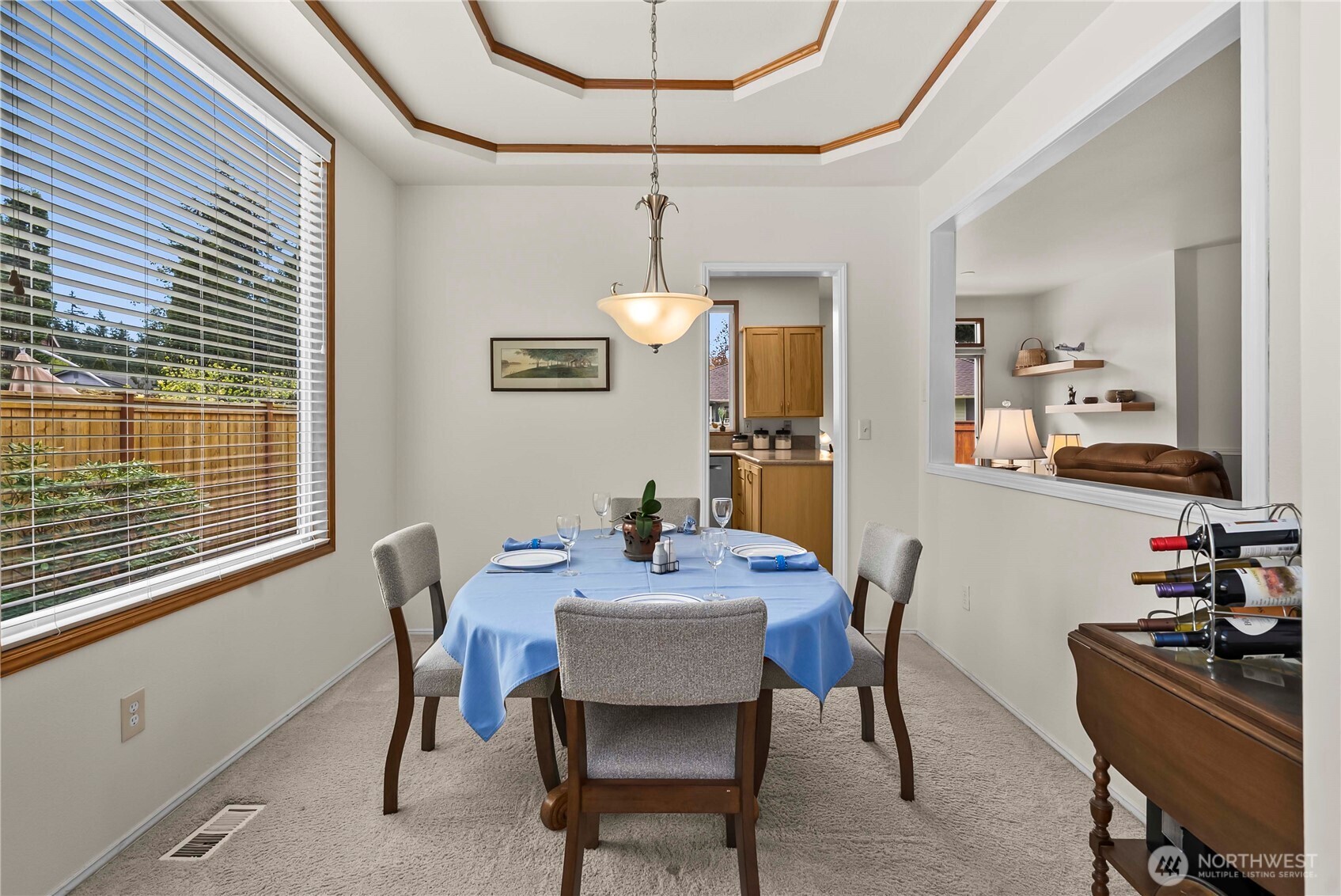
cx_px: 670
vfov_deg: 70.5
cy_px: 448
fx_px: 634
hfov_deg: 93.2
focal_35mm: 17
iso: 1000
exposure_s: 1/20
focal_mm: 17
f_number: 7.1
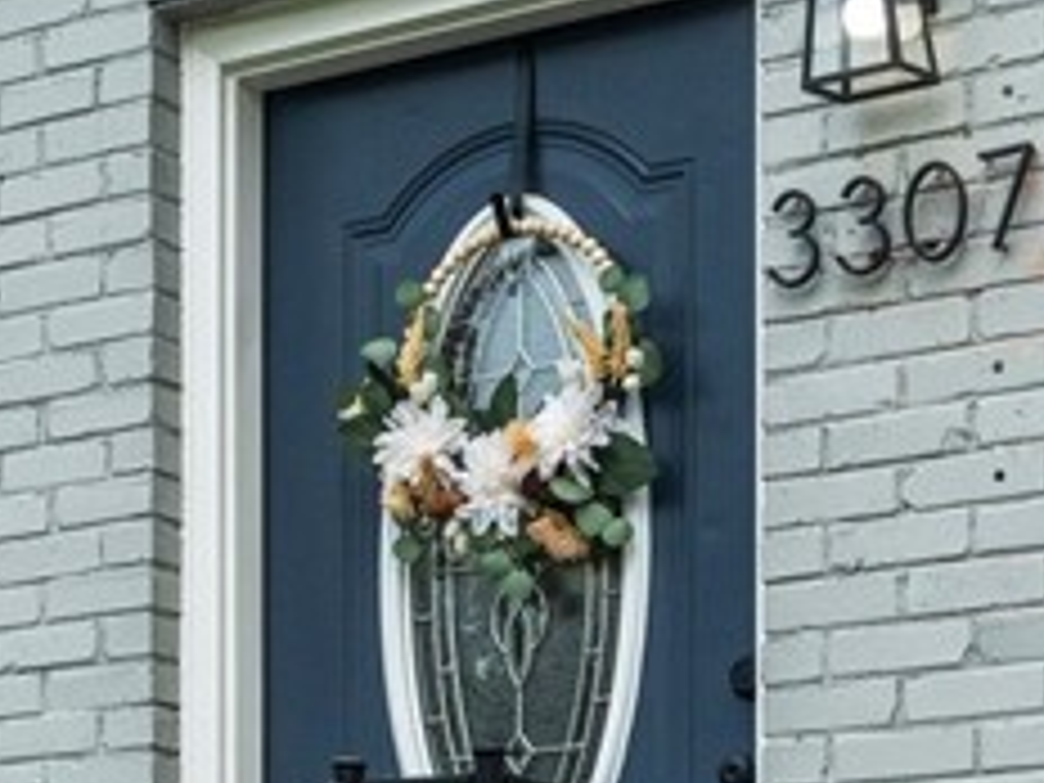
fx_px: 3257
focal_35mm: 108
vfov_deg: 12.6
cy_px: 1388
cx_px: 644
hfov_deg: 18.2
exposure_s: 1/2000
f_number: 7.1
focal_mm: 24
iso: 1600
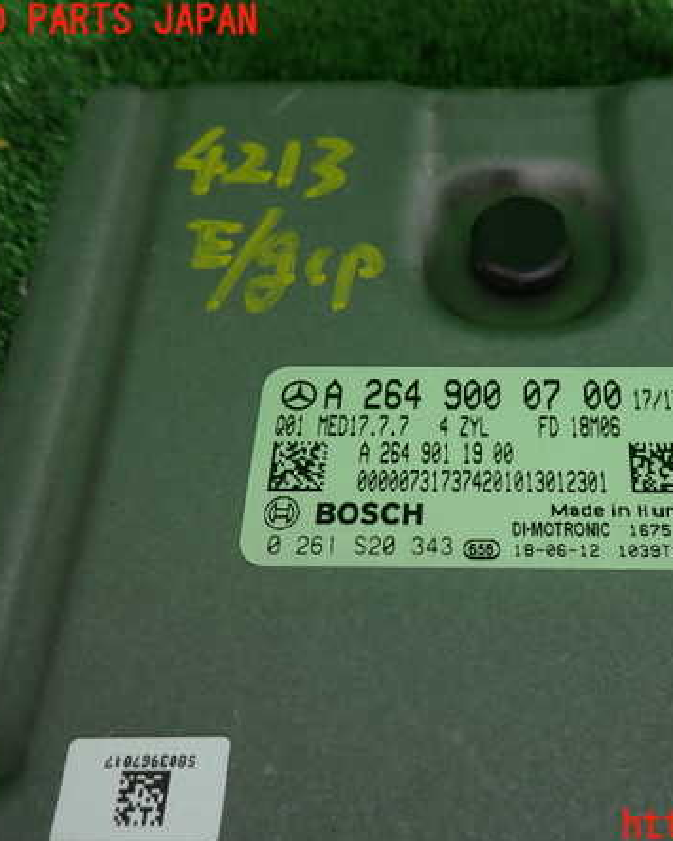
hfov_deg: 43.5
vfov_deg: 54.2
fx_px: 822
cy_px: 424
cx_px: 482
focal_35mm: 33
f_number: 2
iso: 100
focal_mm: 4.5
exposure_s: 1/60
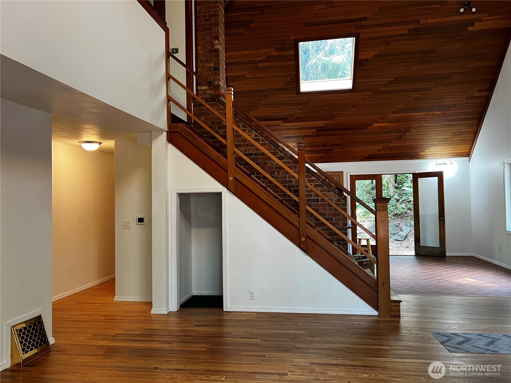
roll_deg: +1.2
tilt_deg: +0.7
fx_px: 384
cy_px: 192
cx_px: 256
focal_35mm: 26
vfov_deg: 53.1
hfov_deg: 67.3
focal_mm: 5.7
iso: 100
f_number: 1.5
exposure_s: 1/60
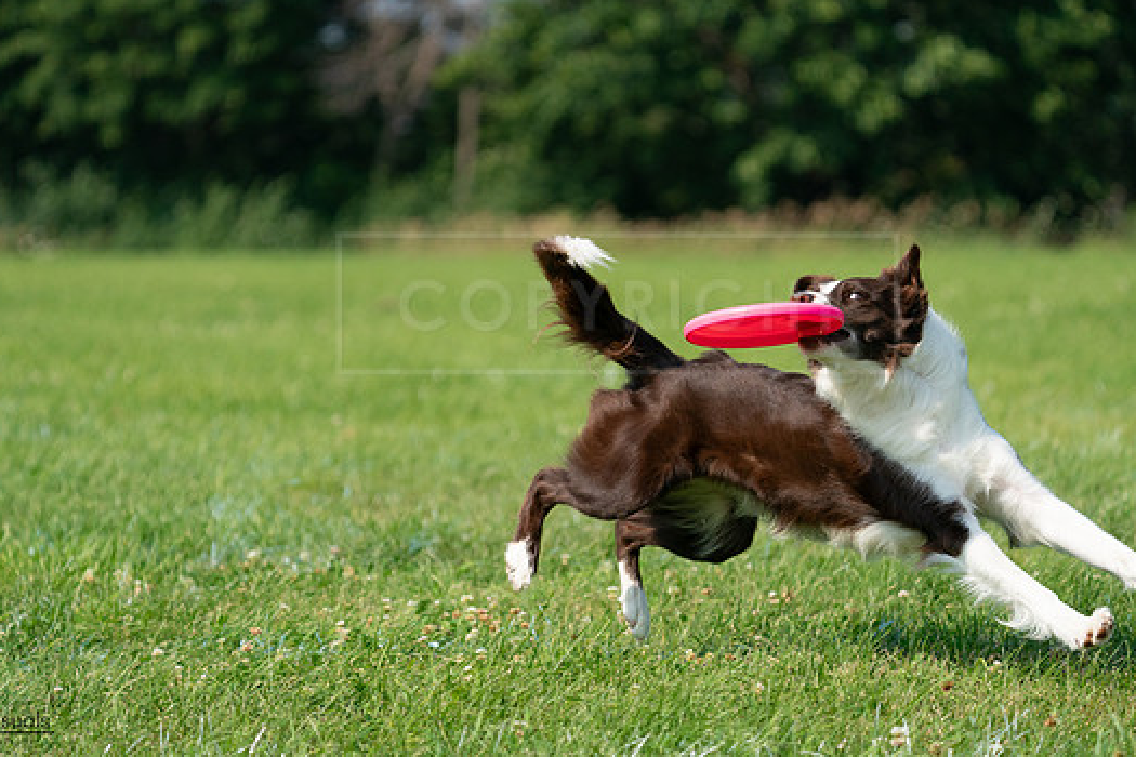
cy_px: 341
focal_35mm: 221
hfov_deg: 9.3
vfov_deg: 6.2
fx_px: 6973
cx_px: 543
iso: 1000
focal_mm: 200
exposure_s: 1/4000
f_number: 5.6
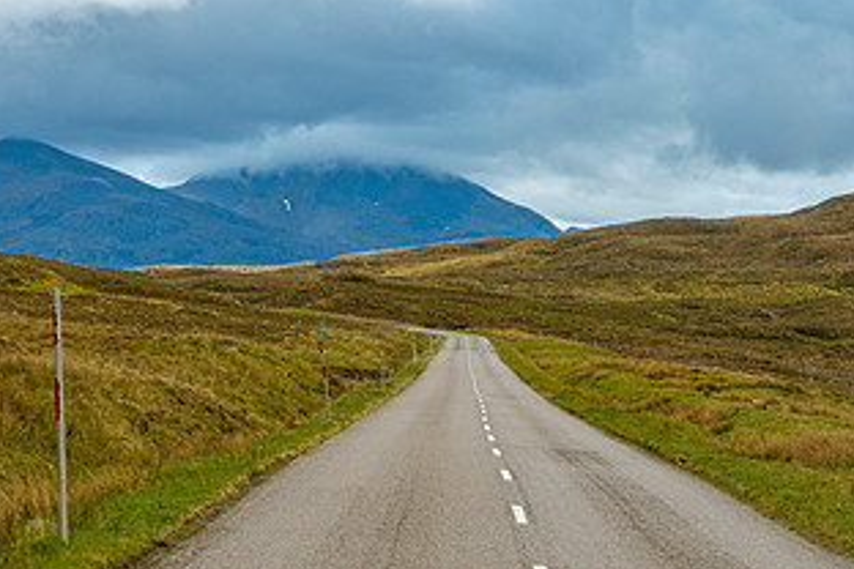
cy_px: 390
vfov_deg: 10.5
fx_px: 3084
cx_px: 432
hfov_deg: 15.8
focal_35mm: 130
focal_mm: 25.7
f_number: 7.1
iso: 125
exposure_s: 1/200
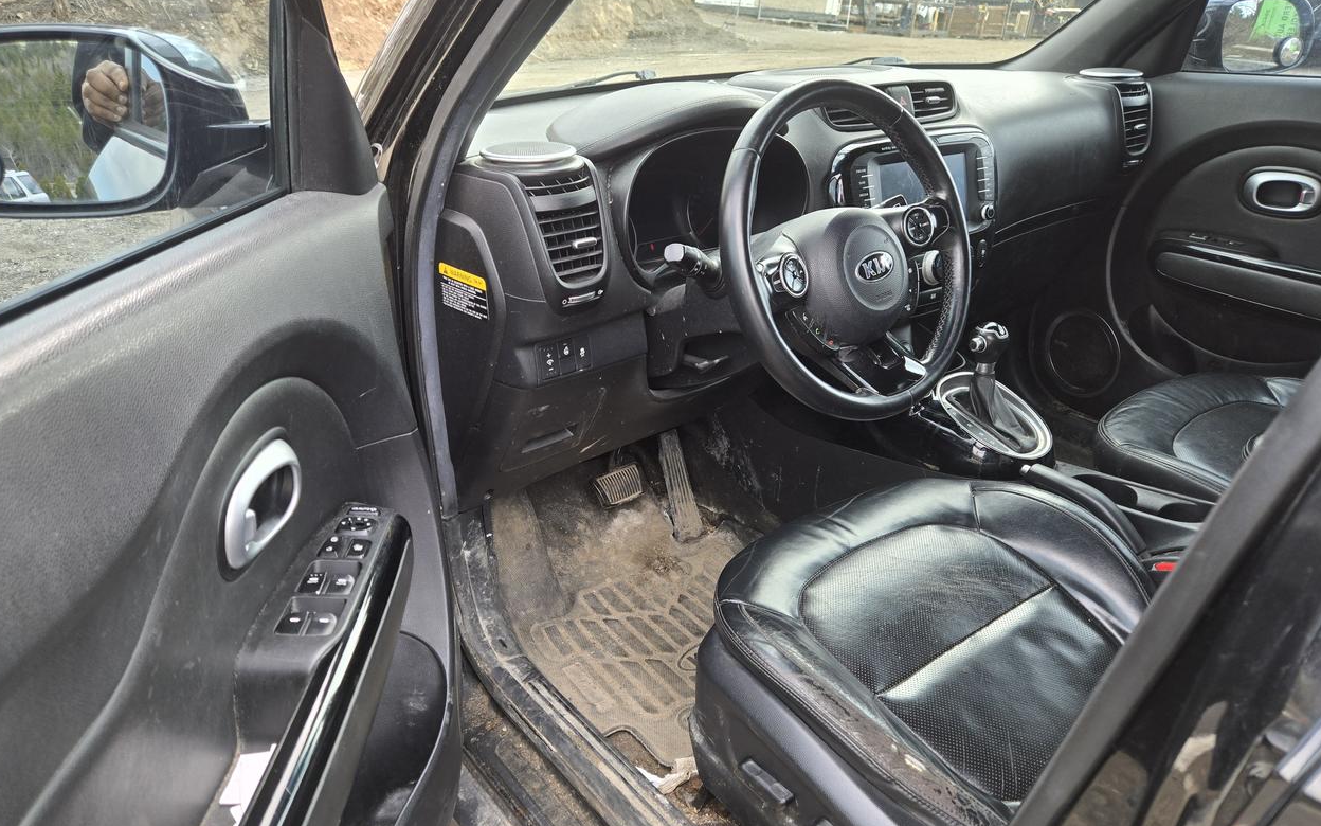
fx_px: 900
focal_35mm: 25
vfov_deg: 49.2
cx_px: 664
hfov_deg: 72.5
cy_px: 464
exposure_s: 1/180
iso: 50
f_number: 1.8
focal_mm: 5.4
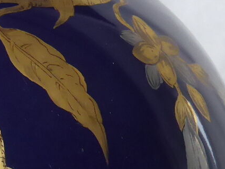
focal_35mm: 221
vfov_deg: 6.7
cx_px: -18
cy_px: 196
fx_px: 1437
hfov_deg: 8.9
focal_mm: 8.5
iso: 320
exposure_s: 1/60
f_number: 4.2
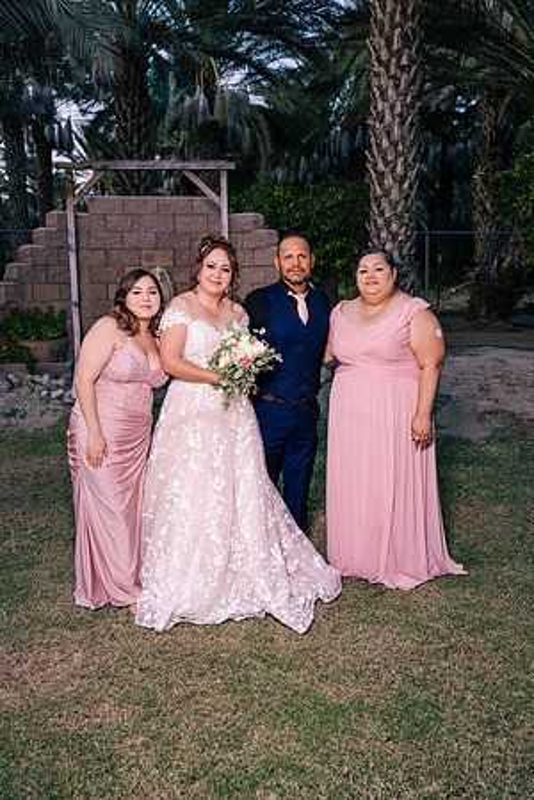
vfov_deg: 53.1
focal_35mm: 36
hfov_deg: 36.9
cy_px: 400
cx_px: 267
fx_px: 801
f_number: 4
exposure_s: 1/320
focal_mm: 36
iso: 400
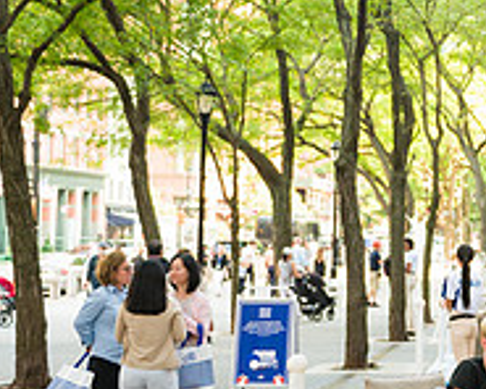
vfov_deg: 16.2
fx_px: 1352
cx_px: 483
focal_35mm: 94
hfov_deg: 19.8
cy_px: 60
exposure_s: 1/500
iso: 800
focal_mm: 32
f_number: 3.2
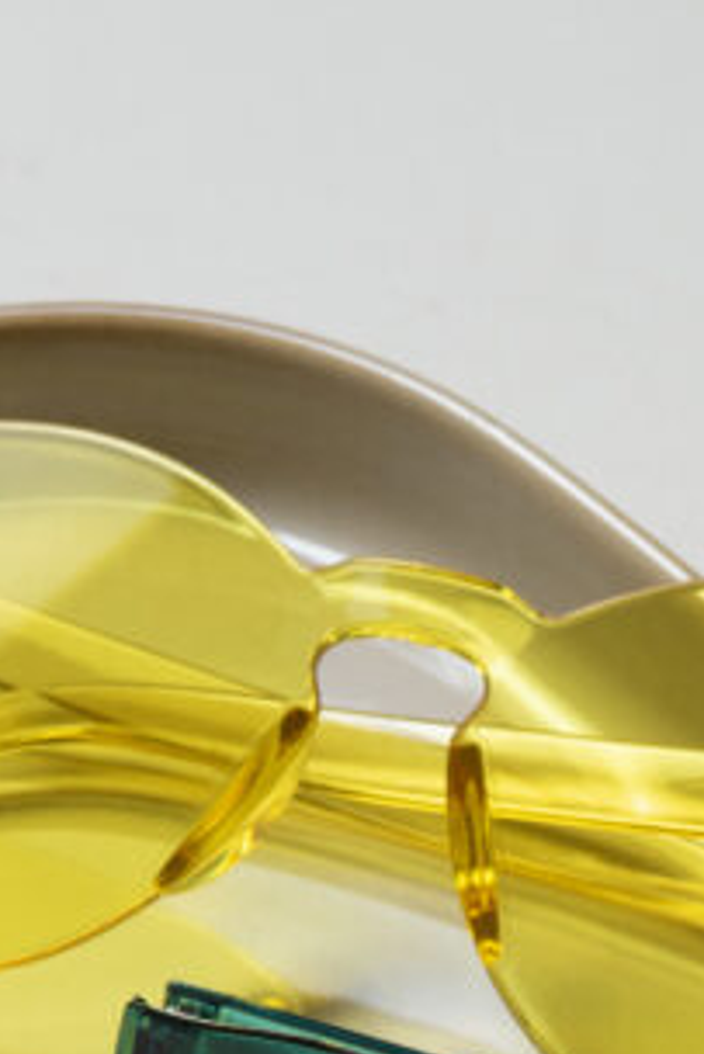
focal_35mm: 398
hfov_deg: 3.5
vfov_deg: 5.2
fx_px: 11660
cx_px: 603
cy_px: 1264
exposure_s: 1/125
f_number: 20
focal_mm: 105
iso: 800
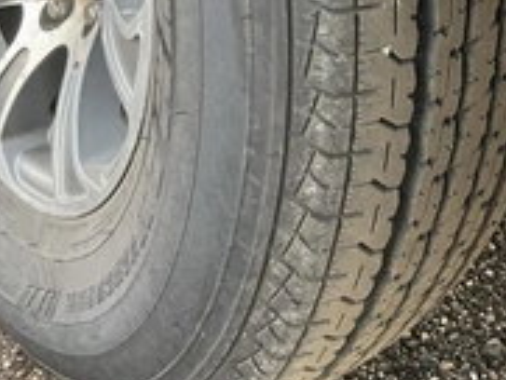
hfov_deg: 29.4
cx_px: 422
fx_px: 936
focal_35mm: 64
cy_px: -11
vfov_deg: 22.0
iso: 40
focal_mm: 3
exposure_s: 1/122
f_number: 1.8
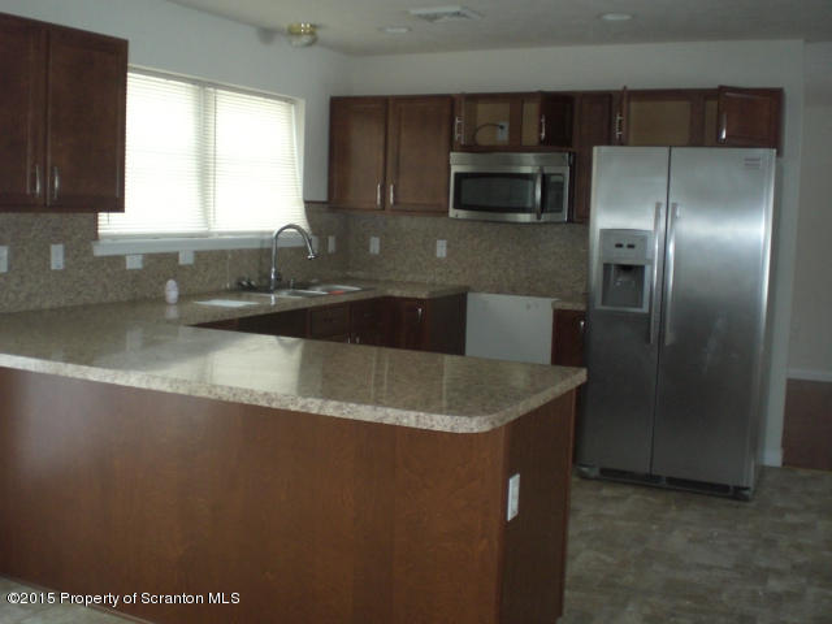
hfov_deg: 49.0
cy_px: 312
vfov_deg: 37.7
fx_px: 913
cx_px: 416
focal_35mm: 38
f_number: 3.1
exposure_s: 1/60
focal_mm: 6.3
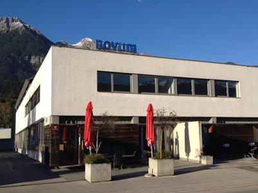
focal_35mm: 44
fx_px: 328
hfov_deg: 42.7
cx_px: 156
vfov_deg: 32.8
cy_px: 104
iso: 50
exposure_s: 1/1534
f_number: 2.4
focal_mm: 4.28
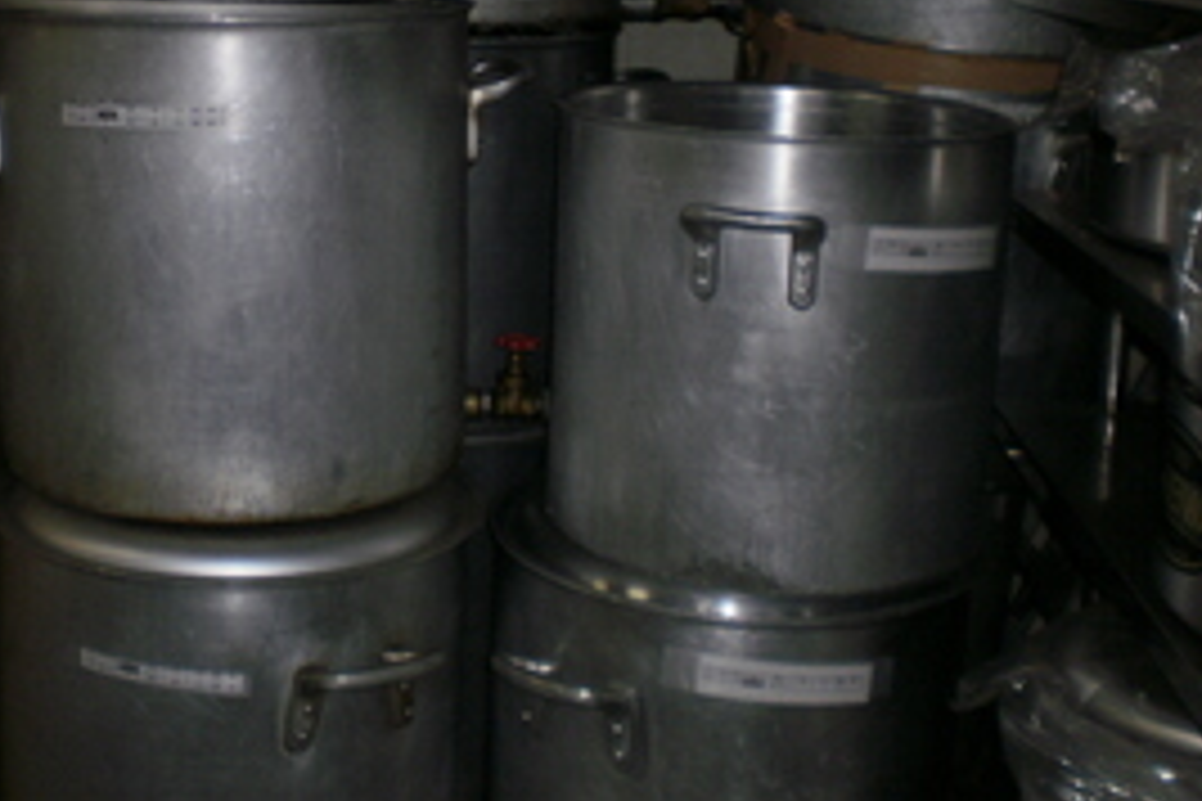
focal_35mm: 56
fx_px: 1870
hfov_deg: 35.1
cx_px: 360
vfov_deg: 23.7
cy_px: 135
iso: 125
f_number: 3.1
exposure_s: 1/30
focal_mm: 6.3
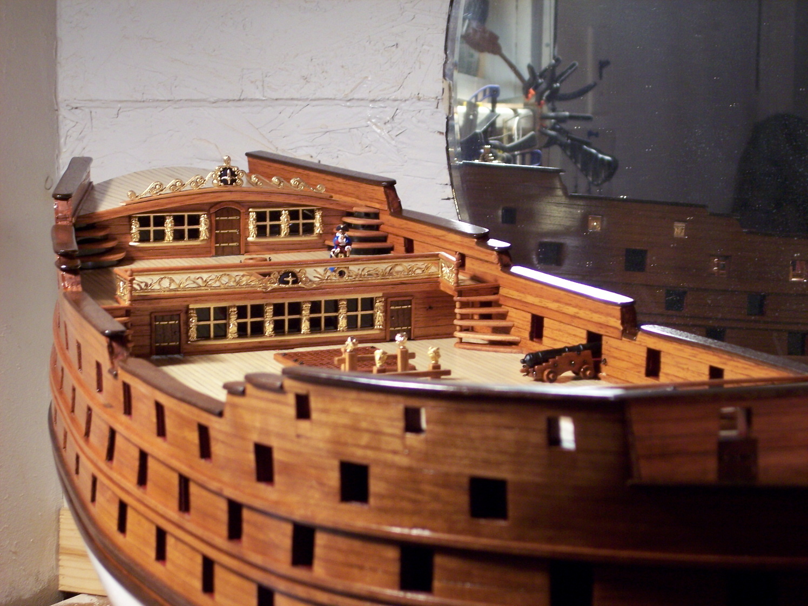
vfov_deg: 14.2
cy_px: 303
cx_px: 404
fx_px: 2428
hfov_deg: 18.9
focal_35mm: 104
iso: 200
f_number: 4.8
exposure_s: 1/45
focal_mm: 21.3
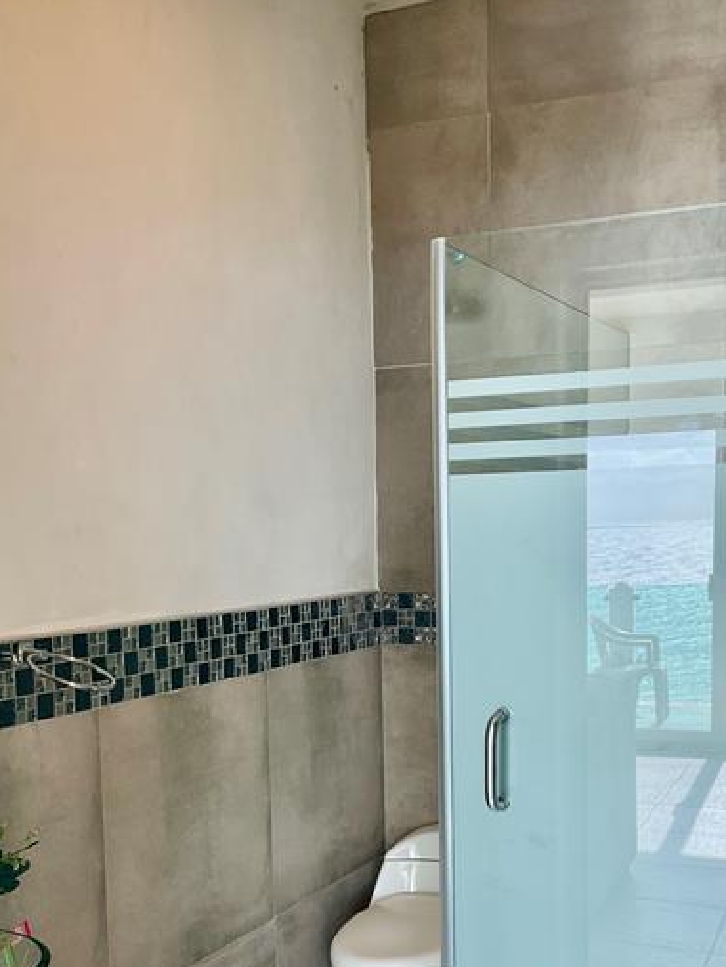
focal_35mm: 44
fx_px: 1229
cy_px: 655
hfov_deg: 32.9
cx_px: 392
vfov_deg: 42.3
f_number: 1.8
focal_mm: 3
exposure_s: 1/122
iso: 32
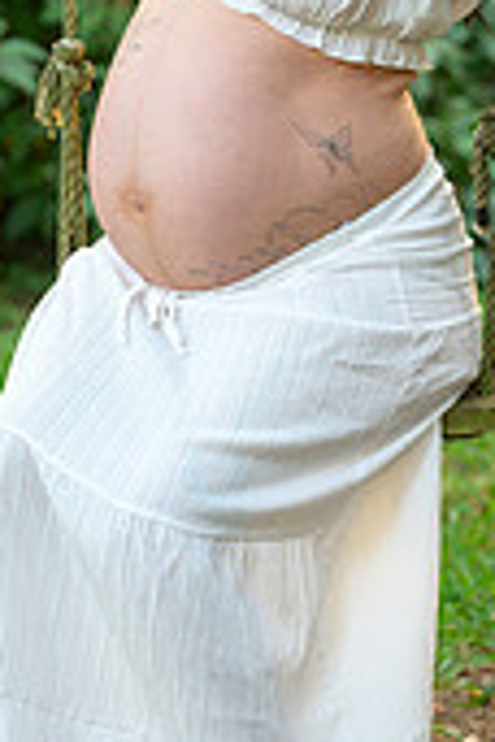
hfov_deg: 5.0
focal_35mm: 277
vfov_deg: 7.4
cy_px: 260
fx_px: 5713
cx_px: 308
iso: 1100
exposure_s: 1/125
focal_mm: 105
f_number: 4
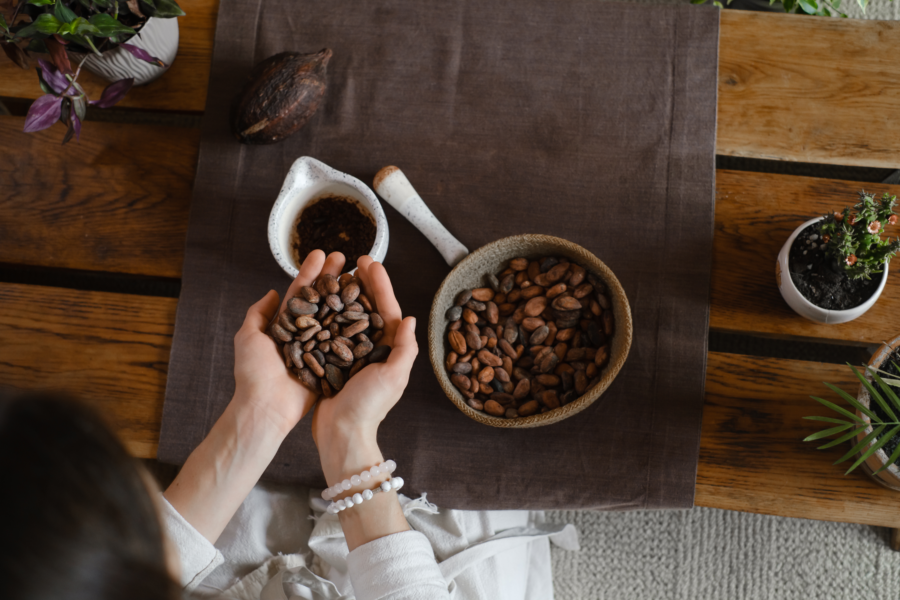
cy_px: 300
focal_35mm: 53
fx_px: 1325
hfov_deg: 37.5
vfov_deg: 25.5
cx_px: 450
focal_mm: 35
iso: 1000
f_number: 3.2
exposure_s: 1/160
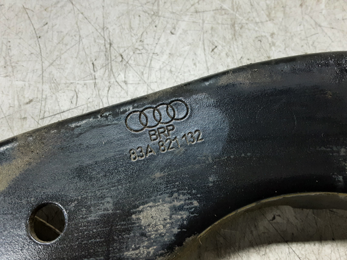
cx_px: 174
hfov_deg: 65.3
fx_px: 271
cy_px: 130
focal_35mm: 27
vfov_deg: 51.4
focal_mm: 2.91
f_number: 1.9
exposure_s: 1/50
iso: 200
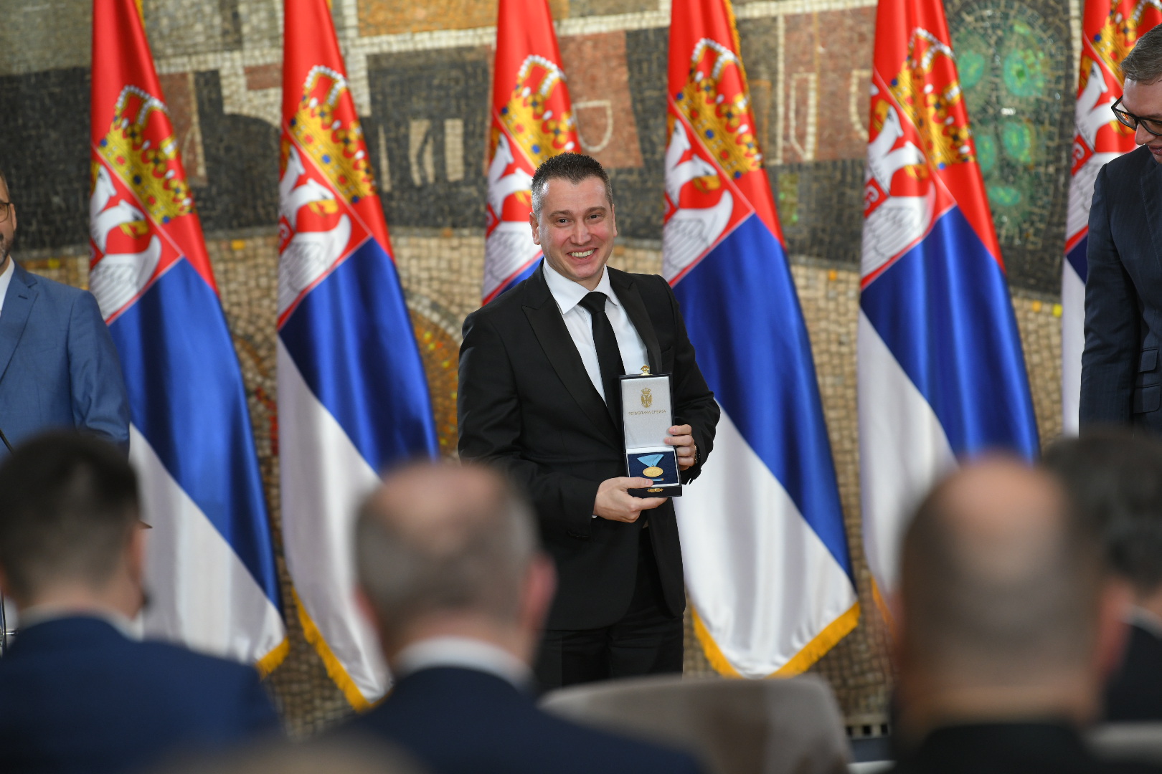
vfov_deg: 6.9
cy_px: 387
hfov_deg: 10.3
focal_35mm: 200
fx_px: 6455
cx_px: 581
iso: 1250
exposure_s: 1/500
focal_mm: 200
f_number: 4
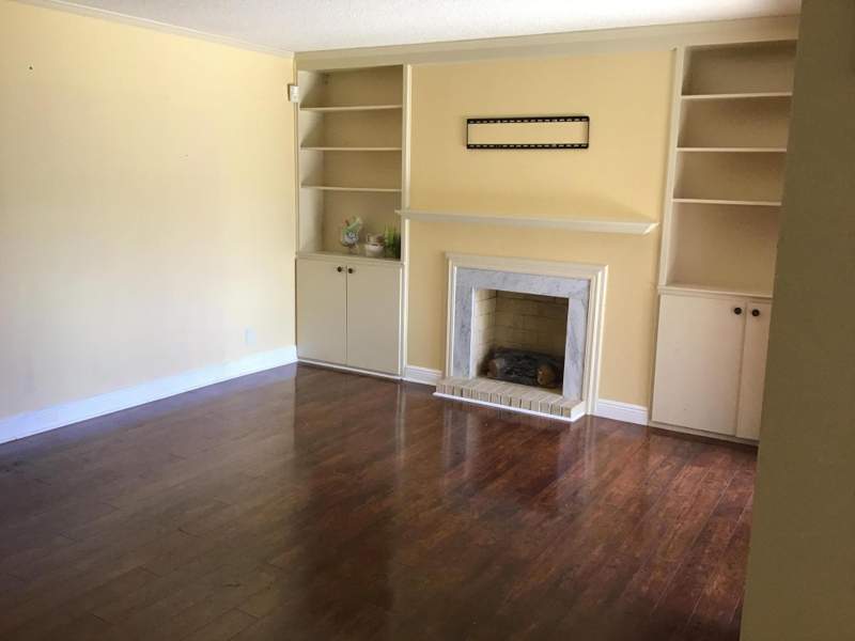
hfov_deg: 58.4
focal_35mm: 31
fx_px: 766
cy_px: 320
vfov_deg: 45.4
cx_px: 428
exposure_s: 1/30
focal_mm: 3.3
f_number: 2.4
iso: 64
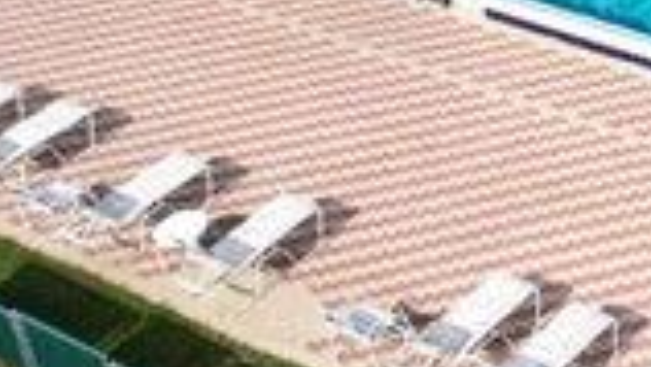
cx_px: 1170
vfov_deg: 11.3
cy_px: -111
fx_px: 1813
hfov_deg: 16.9
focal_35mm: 105
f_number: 2.8
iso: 110
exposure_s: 1/3000
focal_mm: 8.38
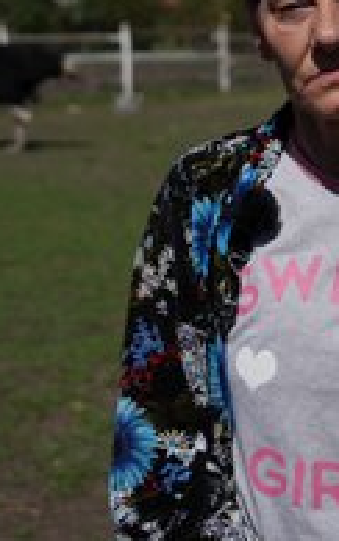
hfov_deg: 14.2
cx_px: 258
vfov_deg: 22.4
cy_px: 173
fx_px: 1359
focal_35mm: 92
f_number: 4
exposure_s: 1/4000
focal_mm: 44
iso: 100
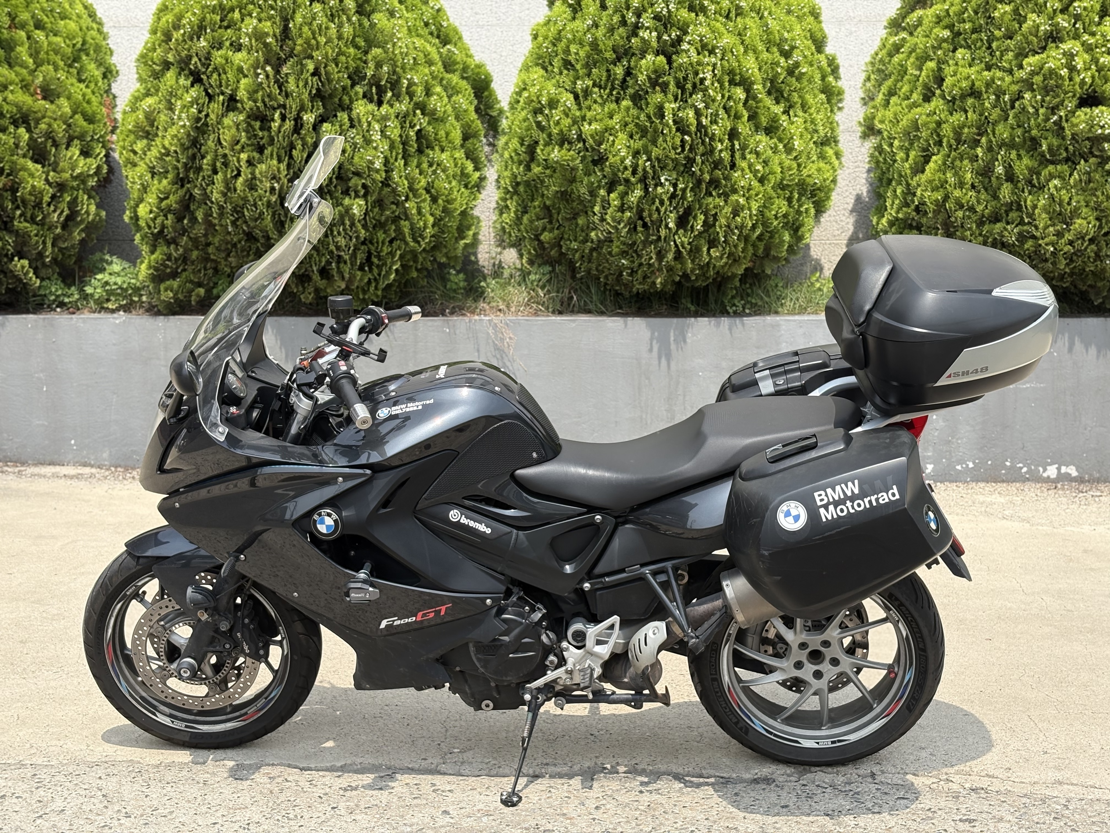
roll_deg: +0.9
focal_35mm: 52
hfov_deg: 36.8
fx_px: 1667
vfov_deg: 28.0
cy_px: 416
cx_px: 555
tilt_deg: -8.0
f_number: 1.6
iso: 50
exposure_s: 1/2212
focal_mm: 5.96
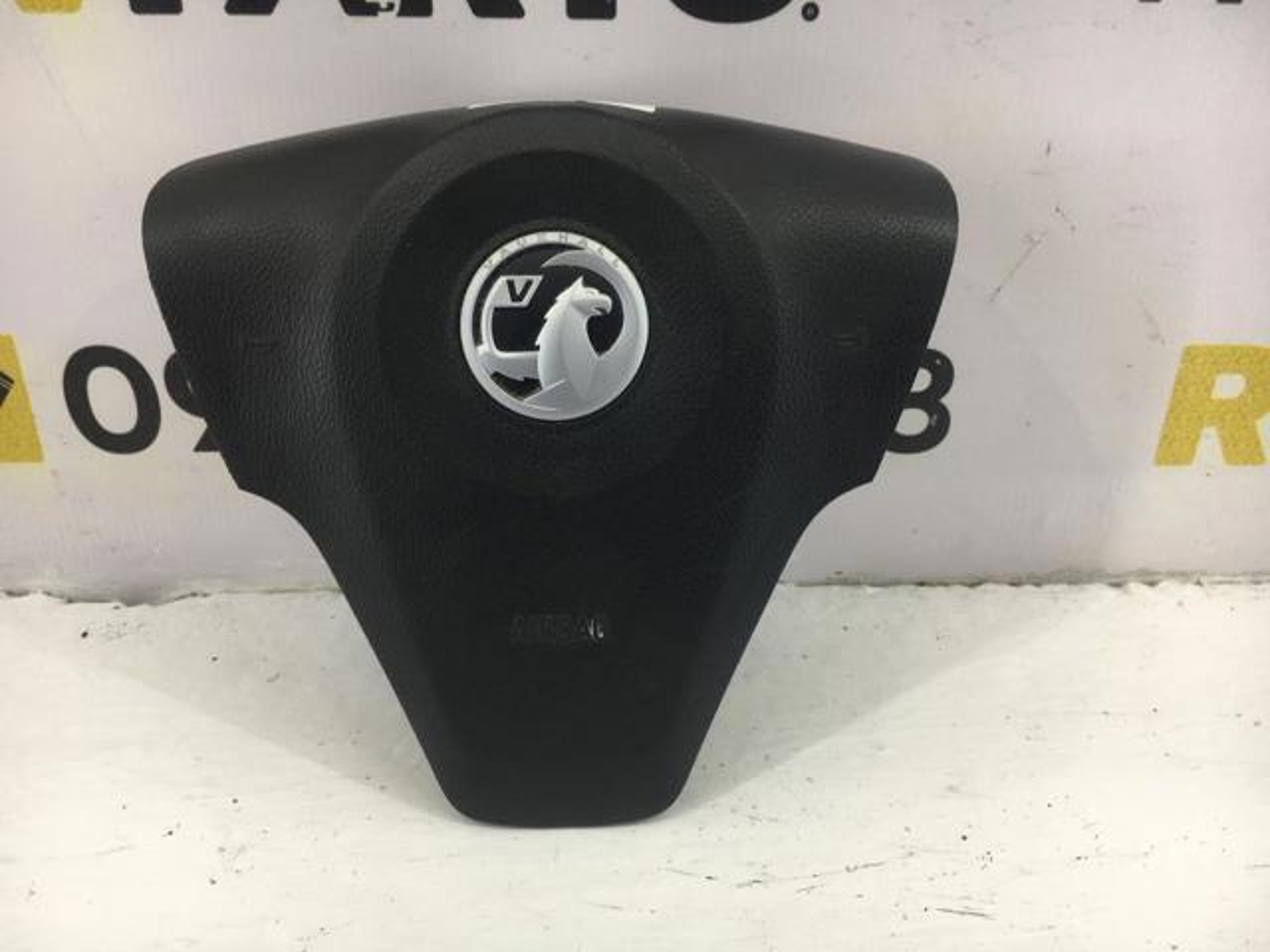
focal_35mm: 29
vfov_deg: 48.2
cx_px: 635
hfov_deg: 61.7
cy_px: 476
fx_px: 1064
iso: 32
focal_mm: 4.15
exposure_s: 1/50
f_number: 2.2
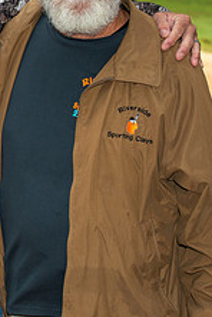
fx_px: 1616
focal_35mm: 183
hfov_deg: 7.3
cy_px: 141
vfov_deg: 11.2
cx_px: -175
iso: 320
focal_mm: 70
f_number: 7.1
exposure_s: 1/250
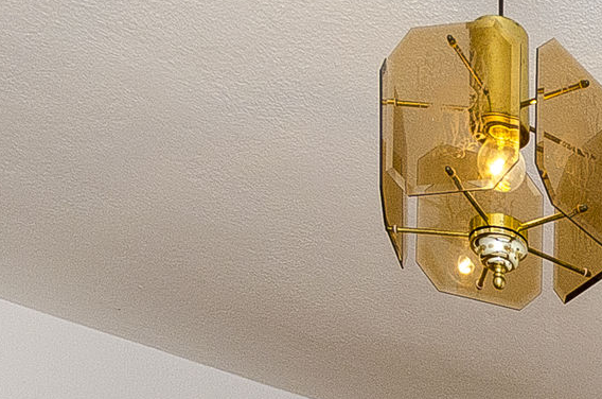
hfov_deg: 23.8
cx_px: 799
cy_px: 962
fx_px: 1235
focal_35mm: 74
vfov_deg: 13.4
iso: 250
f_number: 8
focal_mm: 10
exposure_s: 1/200
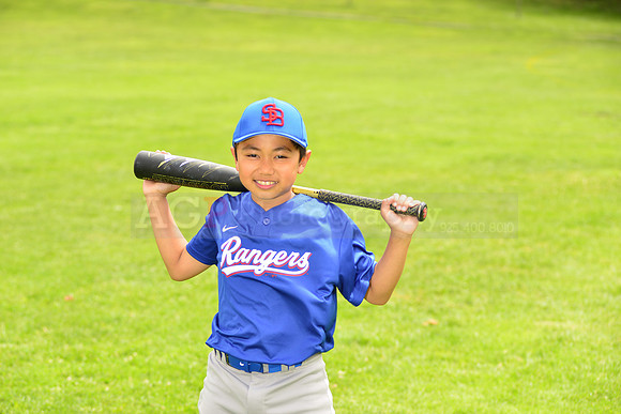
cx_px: 310
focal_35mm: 100
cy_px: 207
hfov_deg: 20.4
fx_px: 1725
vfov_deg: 13.7
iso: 100
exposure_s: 1/250
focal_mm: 100
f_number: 5
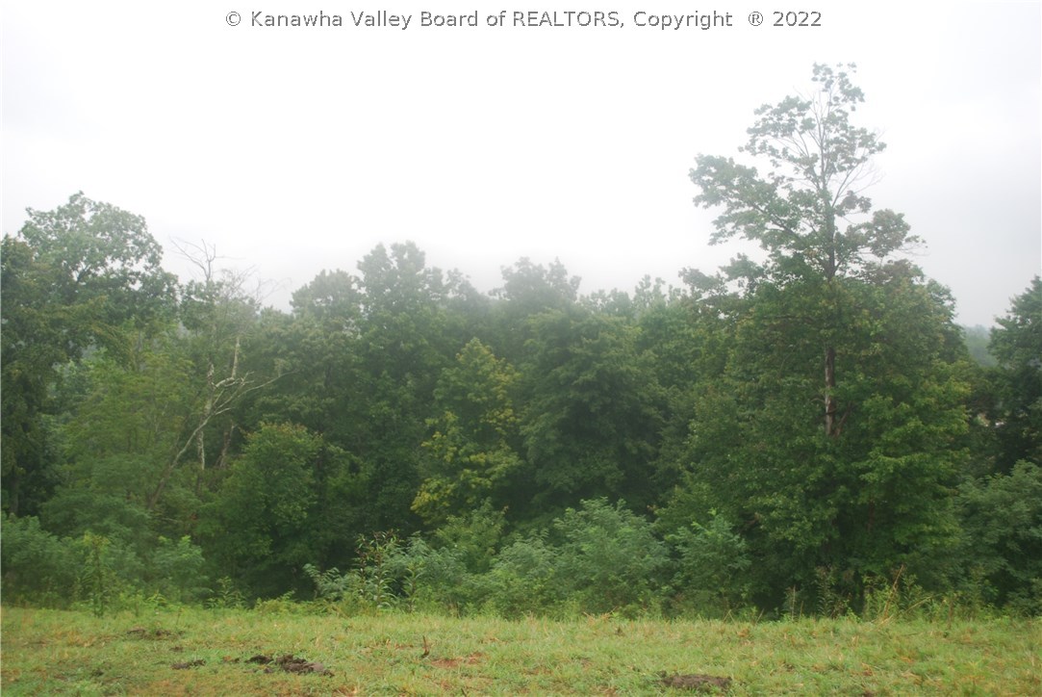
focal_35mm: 42
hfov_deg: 46.4
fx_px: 1217
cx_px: 521
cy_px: 348
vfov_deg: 32.0
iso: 125
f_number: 4.5
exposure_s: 1/125
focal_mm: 28
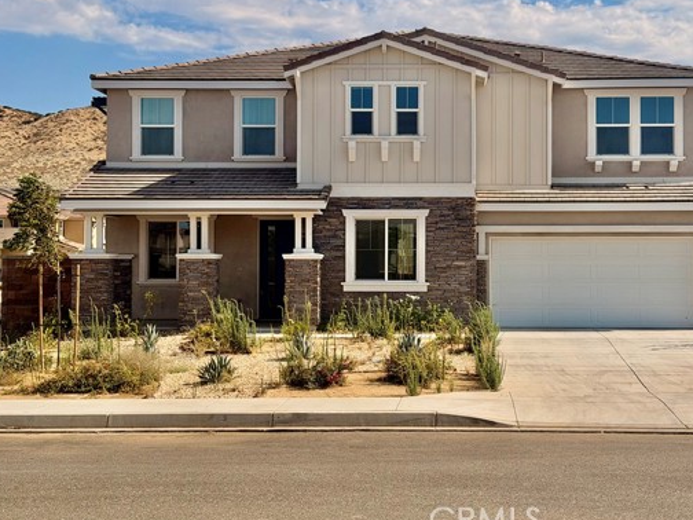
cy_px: 209
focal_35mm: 61
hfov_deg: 31.6
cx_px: 399
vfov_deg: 24.0
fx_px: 1221
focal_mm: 6.76
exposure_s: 1/7143
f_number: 1.78
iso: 64
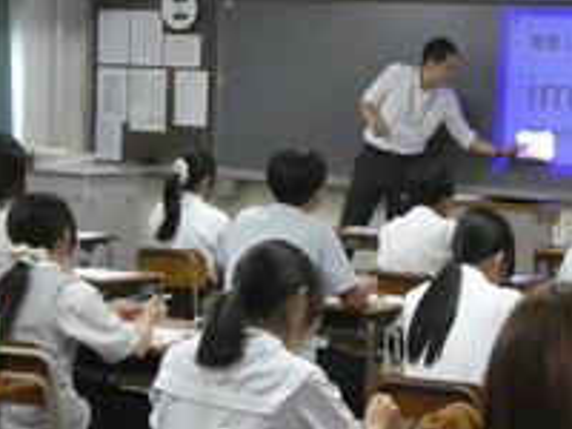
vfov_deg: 15.4
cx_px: 492
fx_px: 1586
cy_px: 220
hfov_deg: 20.1
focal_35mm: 96
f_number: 3.8
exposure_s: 1/200
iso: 3200
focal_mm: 8.6
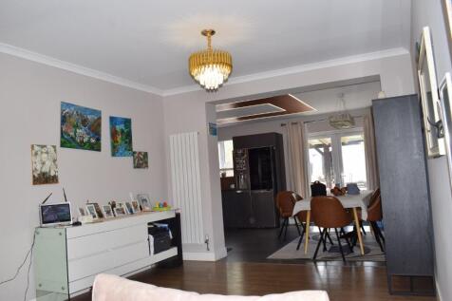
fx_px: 377
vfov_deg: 43.6
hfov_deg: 61.9
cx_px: 226
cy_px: 150
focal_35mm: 30
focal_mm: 20
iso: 360
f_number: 8
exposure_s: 1/60
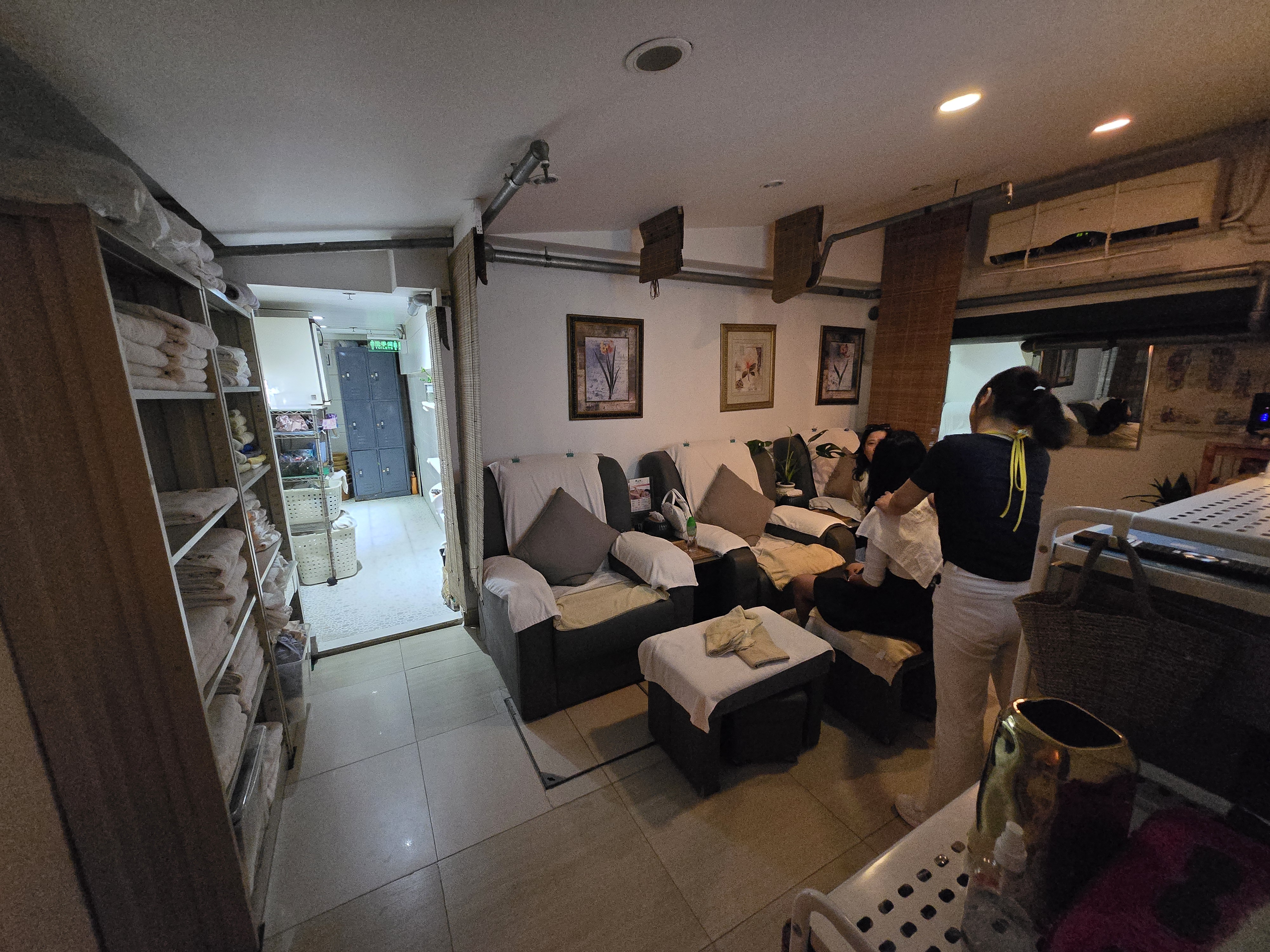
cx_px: 635
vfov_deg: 89.9
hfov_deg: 106.2
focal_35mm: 13
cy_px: 476
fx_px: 477
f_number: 2.2
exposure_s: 1/50
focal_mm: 1.7
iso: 1600
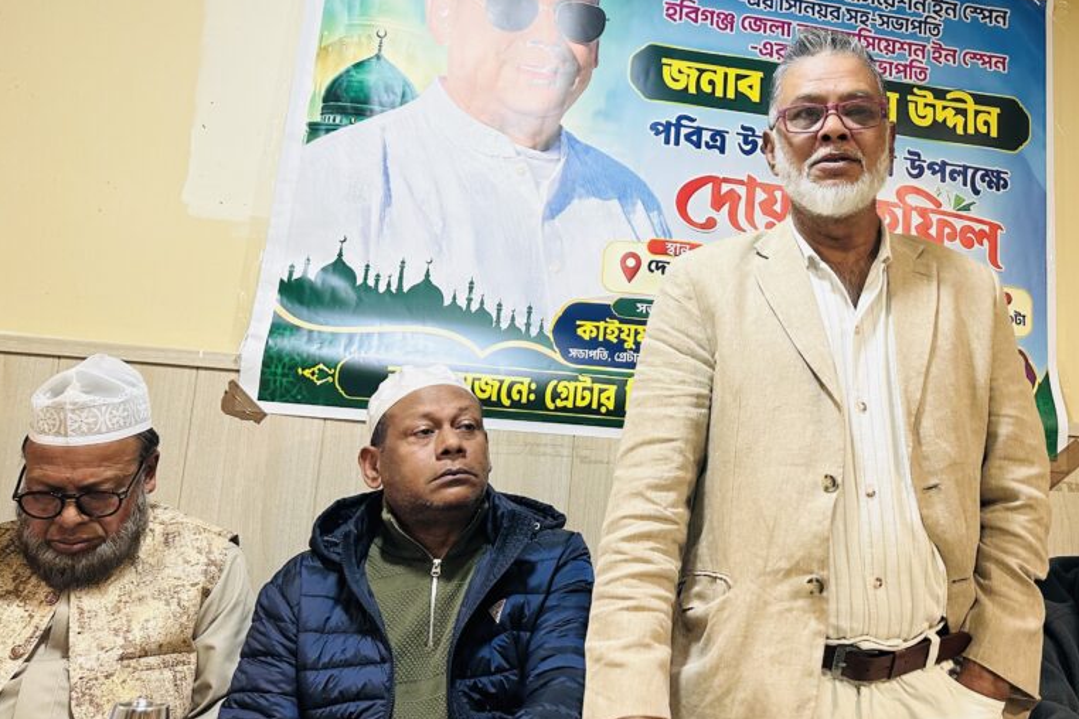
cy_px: 250
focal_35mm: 35
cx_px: 728
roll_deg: -3.5
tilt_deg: +14.2
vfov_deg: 37.5
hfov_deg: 53.3
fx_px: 1049
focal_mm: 6.86
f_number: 1.78
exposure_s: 1/50
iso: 200
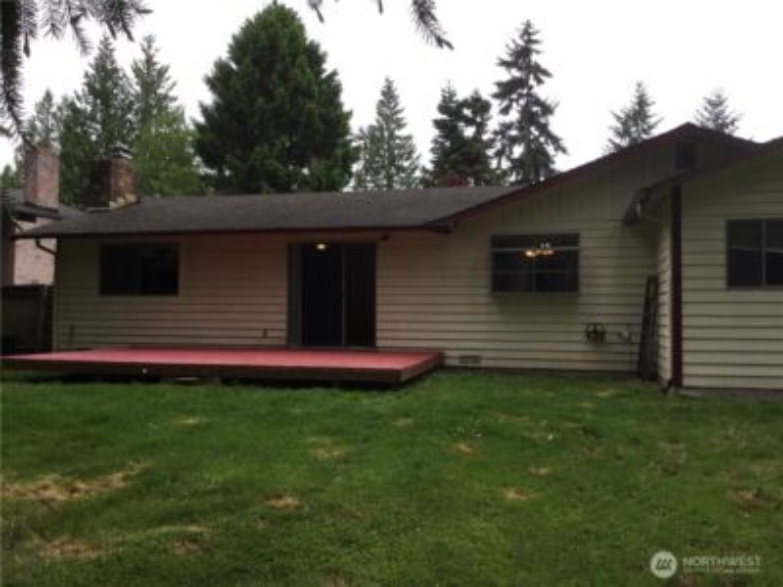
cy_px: 294
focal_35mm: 31
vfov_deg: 45.4
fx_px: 701
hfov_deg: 58.4
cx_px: 392
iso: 25
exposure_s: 1/247
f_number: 2.4
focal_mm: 3.3
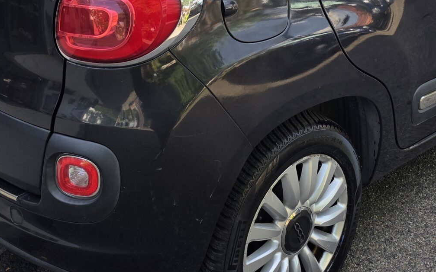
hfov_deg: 33.0
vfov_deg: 19.7
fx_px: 737
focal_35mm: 62
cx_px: 210
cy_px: -56
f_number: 1.7
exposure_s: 1/1380
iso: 80
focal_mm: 6.3
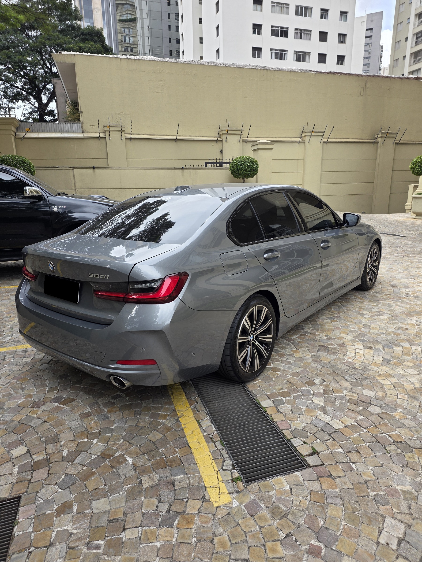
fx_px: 374
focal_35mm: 23
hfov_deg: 58.9
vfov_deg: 73.9
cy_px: 281
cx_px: 211
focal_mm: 6.25
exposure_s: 1/359
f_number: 1.7
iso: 32
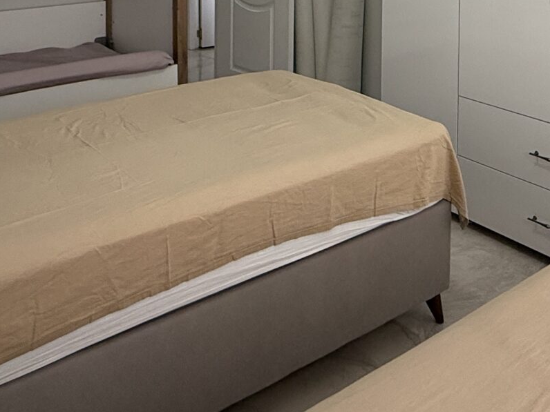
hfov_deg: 41.8
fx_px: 715
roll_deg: -0.4
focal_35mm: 45
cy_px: -84
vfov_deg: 28.1
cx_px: 341
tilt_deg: -1.7
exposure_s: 1/99
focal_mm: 2.22
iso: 200
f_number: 2.2
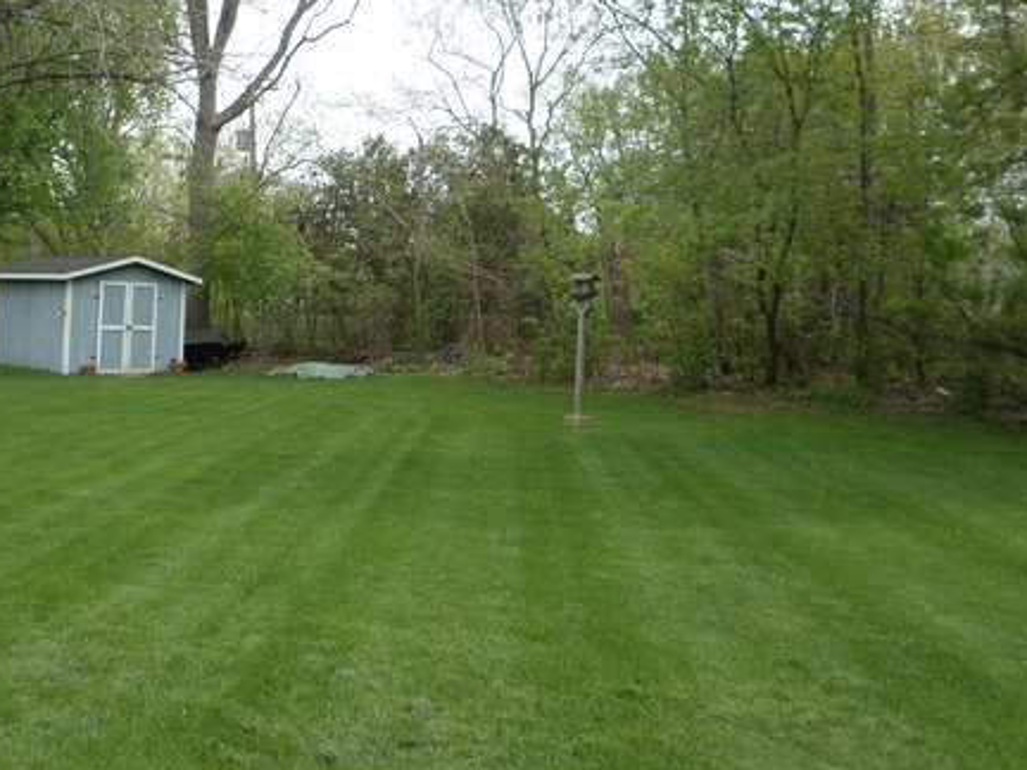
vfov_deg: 38.3
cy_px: 261
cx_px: 392
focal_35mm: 37
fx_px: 1098
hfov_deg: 49.7
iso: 80
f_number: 2.5
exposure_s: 1/500
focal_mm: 4.5
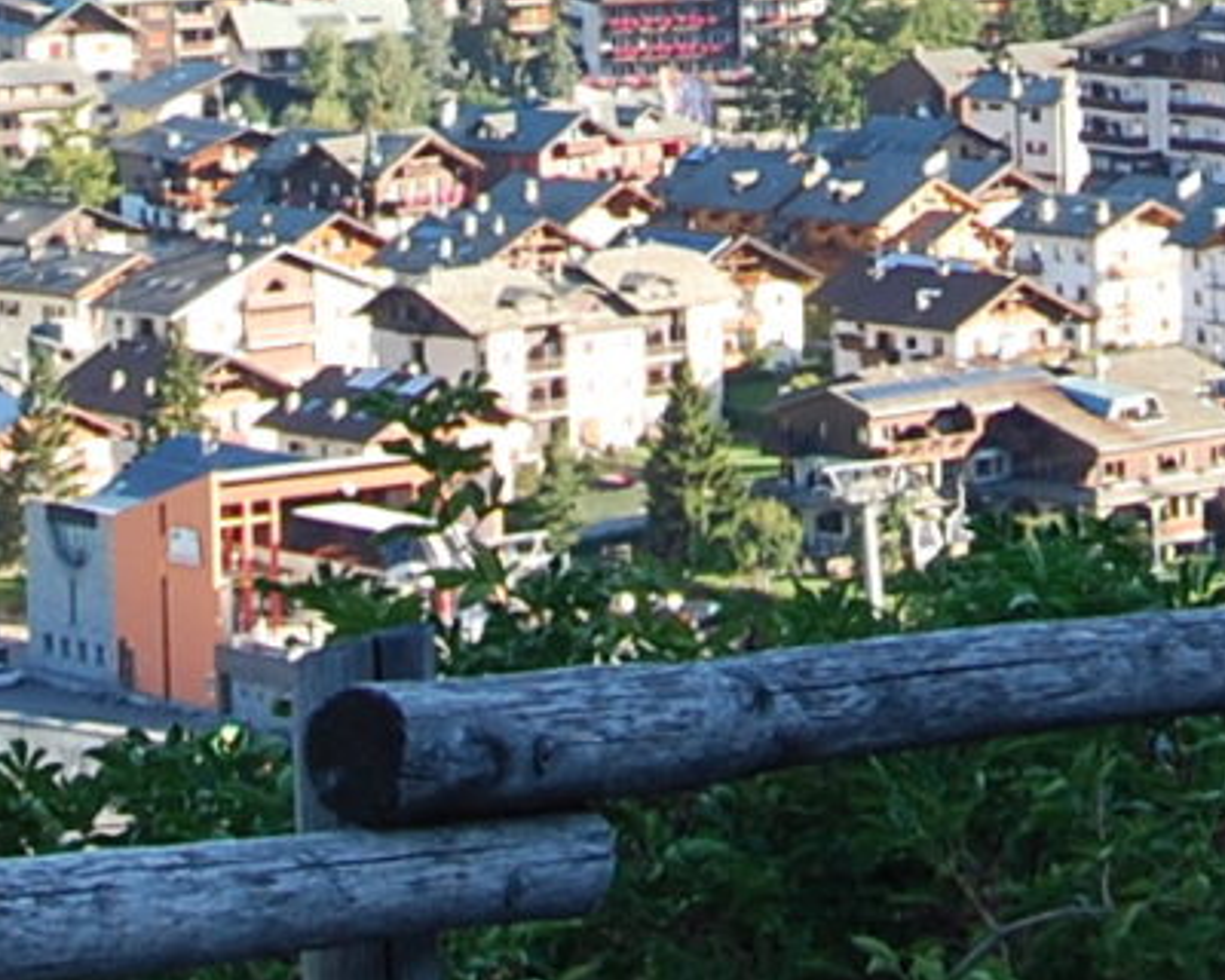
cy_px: -1308
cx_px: 802
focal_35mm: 253
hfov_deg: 7.6
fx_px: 9173
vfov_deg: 5.9
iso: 200
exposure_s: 1/100
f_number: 9
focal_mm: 28
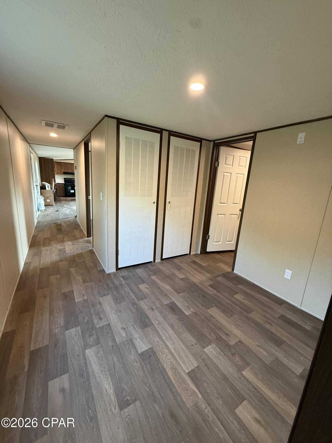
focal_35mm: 14
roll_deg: -4.8
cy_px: 222
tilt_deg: -11.9
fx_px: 179
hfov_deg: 85.7
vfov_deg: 102.1
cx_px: 166
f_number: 2.2
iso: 400
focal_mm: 2.22
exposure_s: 1/60
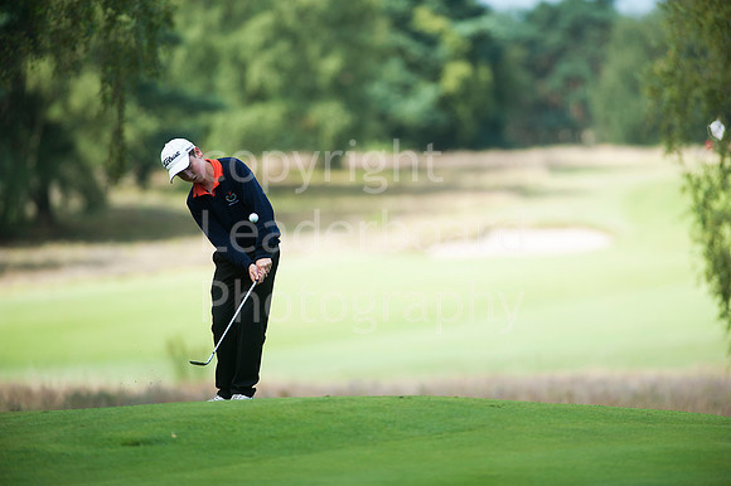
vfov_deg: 4.6
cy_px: 243
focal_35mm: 300
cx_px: 366
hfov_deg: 6.9
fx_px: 6088
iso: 400
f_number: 4
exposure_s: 1/2000
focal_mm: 300
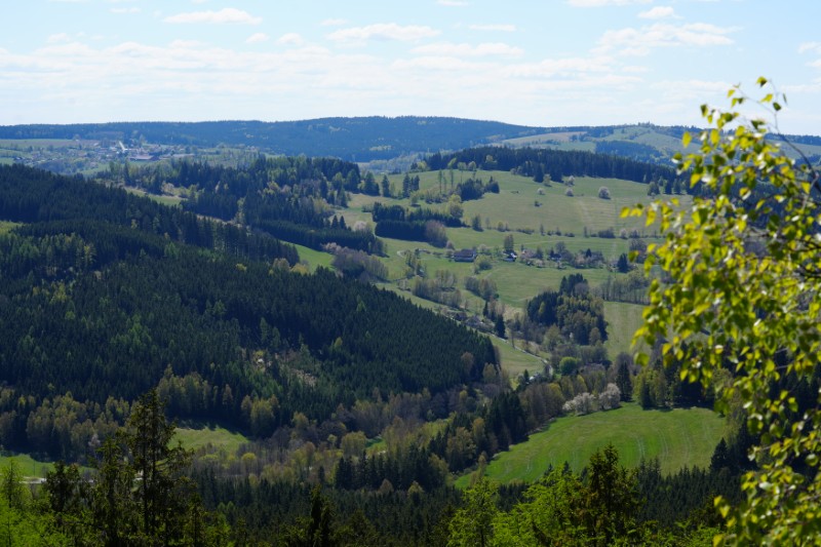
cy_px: 274
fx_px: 1596
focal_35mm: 70
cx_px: 410
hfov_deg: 28.8
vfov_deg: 19.4
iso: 100
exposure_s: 1/160
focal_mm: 70
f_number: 9
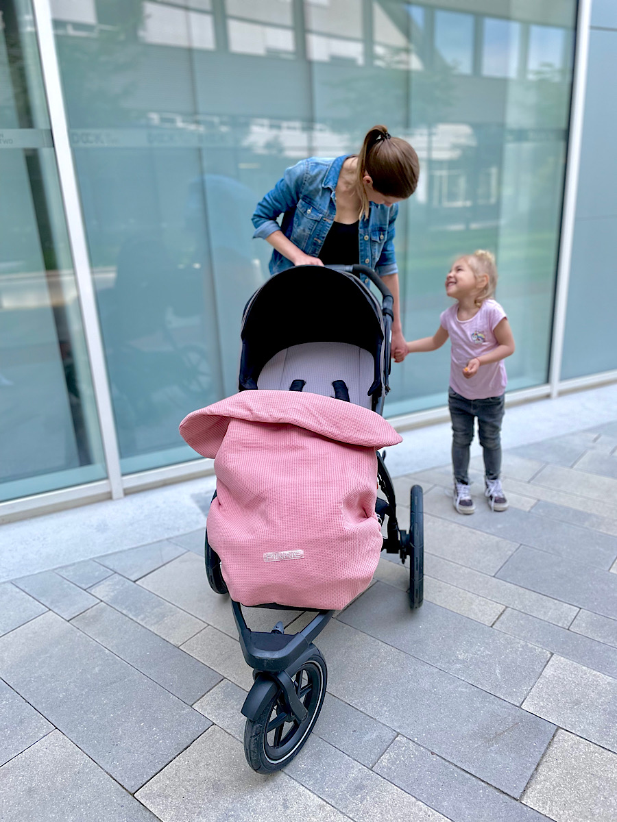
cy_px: 411
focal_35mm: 26
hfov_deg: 53.1
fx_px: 618
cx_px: 308
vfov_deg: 67.3
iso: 50
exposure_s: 1/467
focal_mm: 4.2
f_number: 1.6
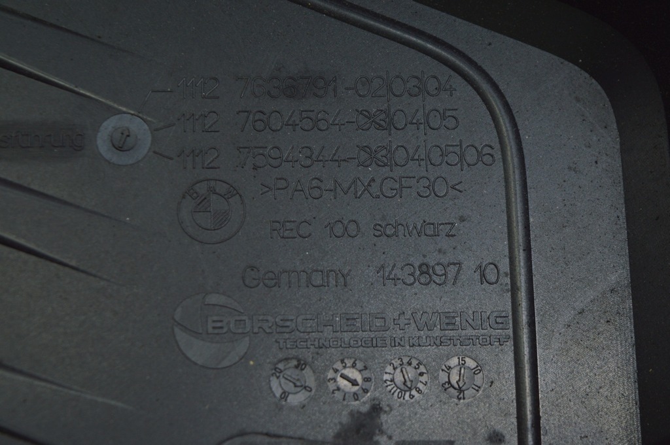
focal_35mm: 82
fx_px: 1534
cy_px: 222
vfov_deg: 16.5
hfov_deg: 24.6
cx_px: 335
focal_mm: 55
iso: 400
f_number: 5.6
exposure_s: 1/50
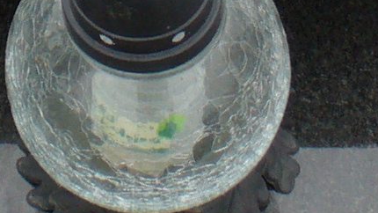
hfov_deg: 9.0
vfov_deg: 4.9
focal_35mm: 240
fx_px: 2406
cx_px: 105
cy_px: -304
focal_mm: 6.1
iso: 80
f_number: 2.8
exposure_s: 1/250
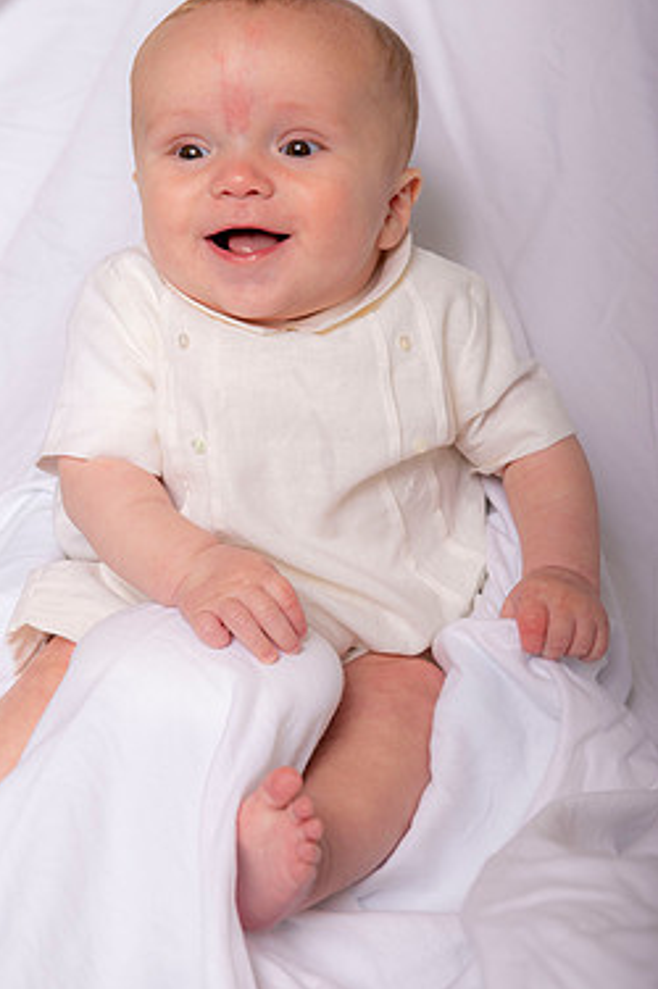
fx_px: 2170
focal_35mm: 79
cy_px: 473
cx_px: 267
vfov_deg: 25.7
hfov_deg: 17.2
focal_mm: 66
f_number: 5.6
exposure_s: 1/200
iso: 250
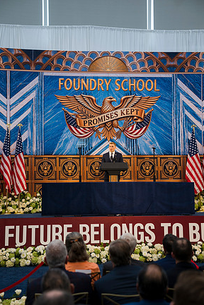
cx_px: 104
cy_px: 152
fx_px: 433
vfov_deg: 38.9
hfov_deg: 26.5
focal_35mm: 51
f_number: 2.8
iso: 220
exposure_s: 1/200
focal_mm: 49
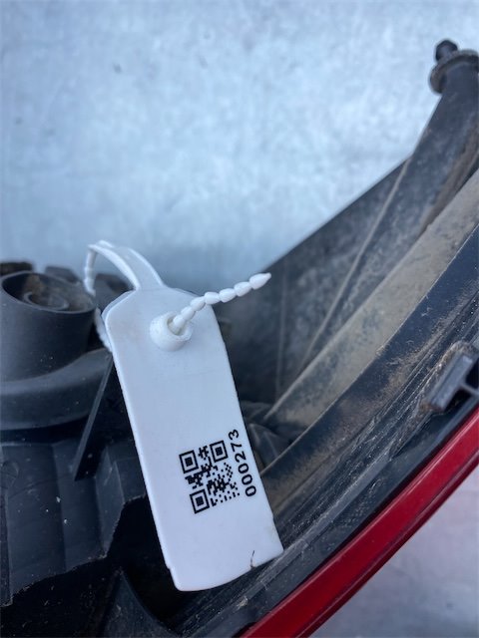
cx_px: 240
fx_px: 480
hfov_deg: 53.1
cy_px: 319
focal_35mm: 26
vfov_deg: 67.3
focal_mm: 4.25
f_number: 1.8
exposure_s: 1/782
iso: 32
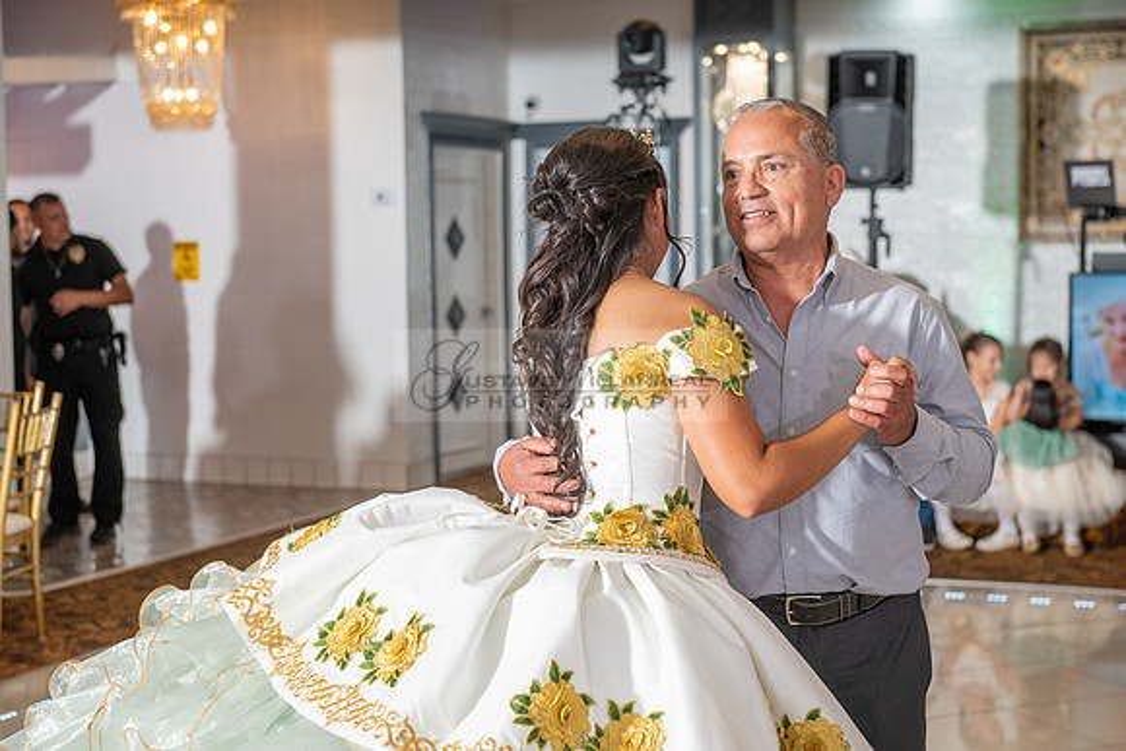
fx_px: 1940
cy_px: 376
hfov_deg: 32.4
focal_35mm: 62
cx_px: 563
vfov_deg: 21.9
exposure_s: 1/200
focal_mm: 62
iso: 500
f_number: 4
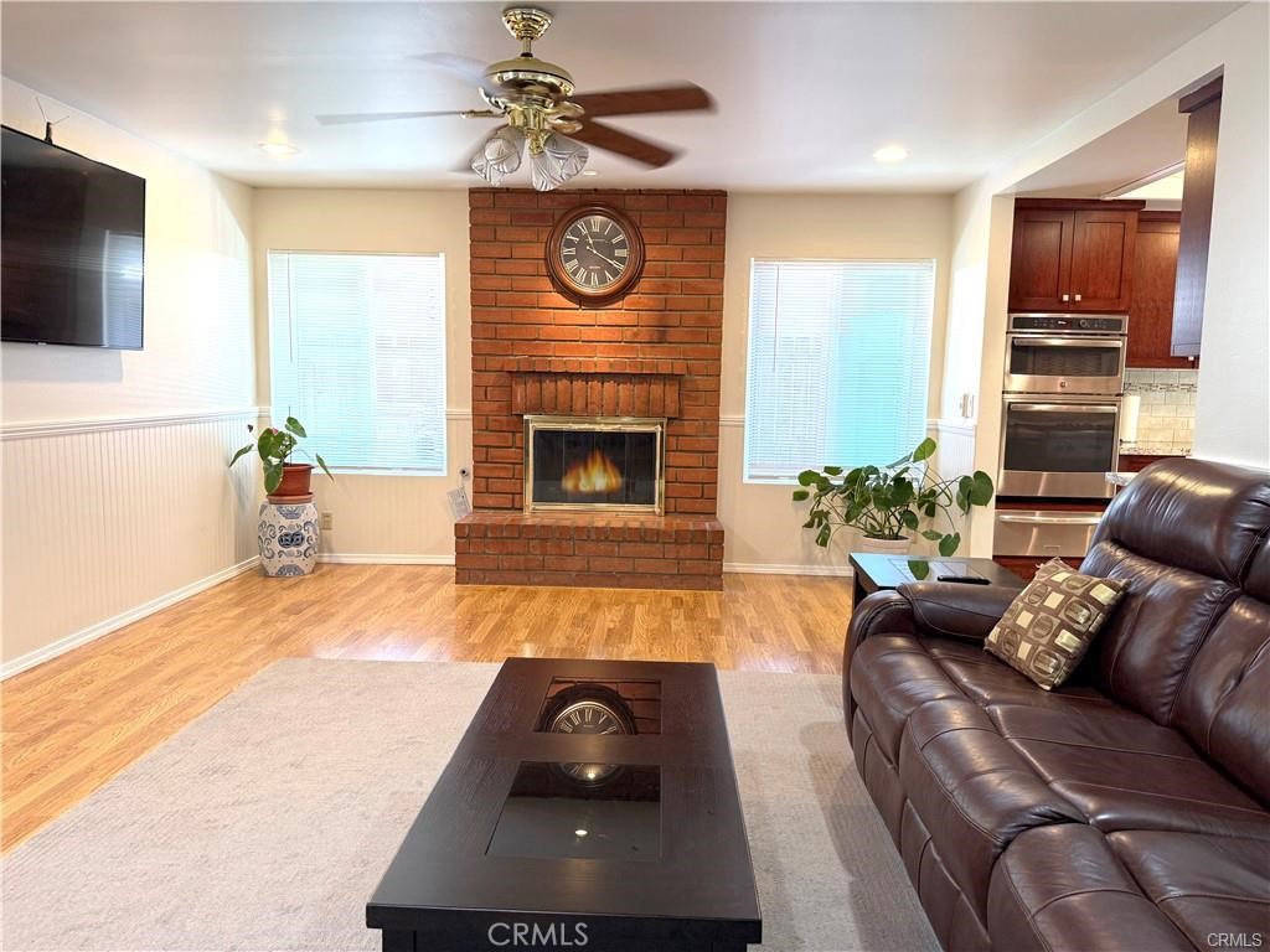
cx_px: 635
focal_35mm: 24
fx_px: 881
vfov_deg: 56.8
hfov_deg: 71.6
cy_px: 476
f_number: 1.78
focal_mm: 6.76
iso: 200
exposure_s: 1/60
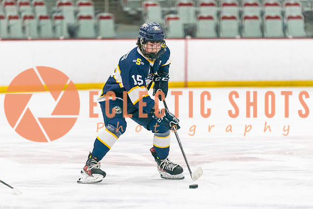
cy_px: 125
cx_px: 140
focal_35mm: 313
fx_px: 2724
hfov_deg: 6.6
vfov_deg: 4.4
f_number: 2.8
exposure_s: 1/1600
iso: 4000
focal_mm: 200
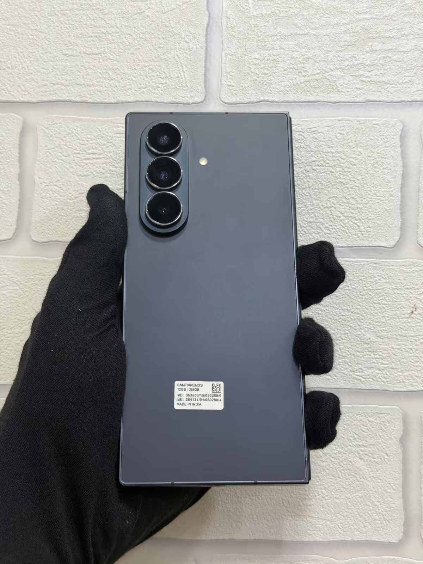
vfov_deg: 39.7
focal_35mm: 48
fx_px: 782
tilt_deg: +5.6
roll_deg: -0.6
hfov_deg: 30.3
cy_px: 282
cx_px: 212
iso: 100
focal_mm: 6.76
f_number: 1.78
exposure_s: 1/100
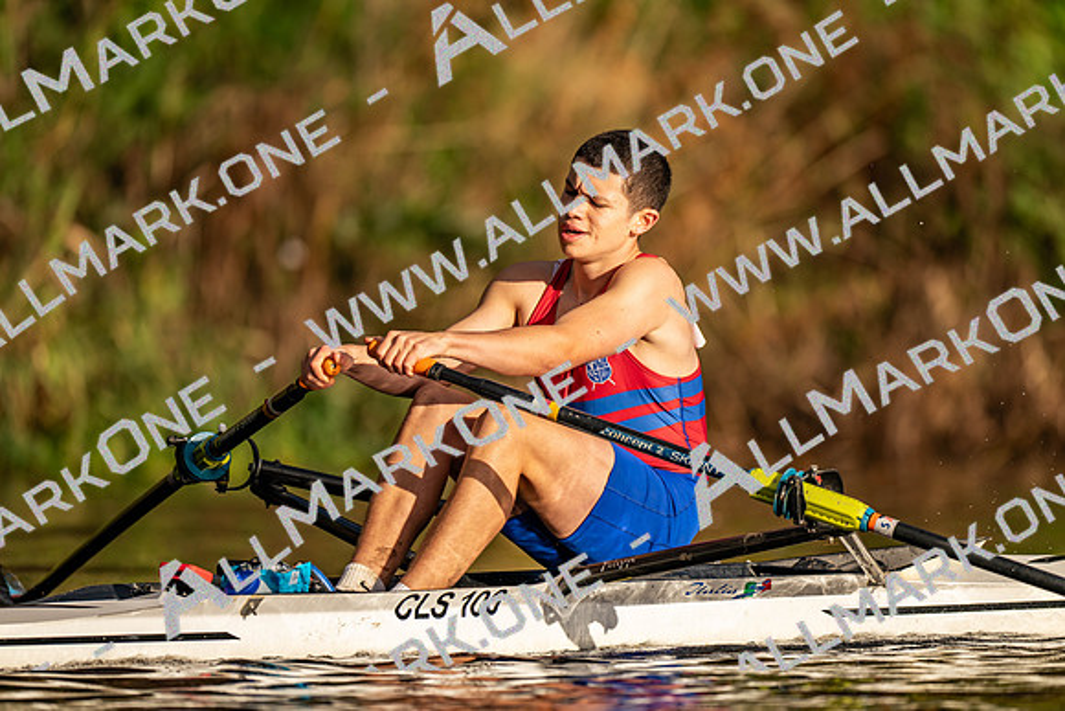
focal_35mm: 600
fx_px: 17753
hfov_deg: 3.4
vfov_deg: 2.3
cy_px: 356
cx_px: 532
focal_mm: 600
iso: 160
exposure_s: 1/2500
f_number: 4
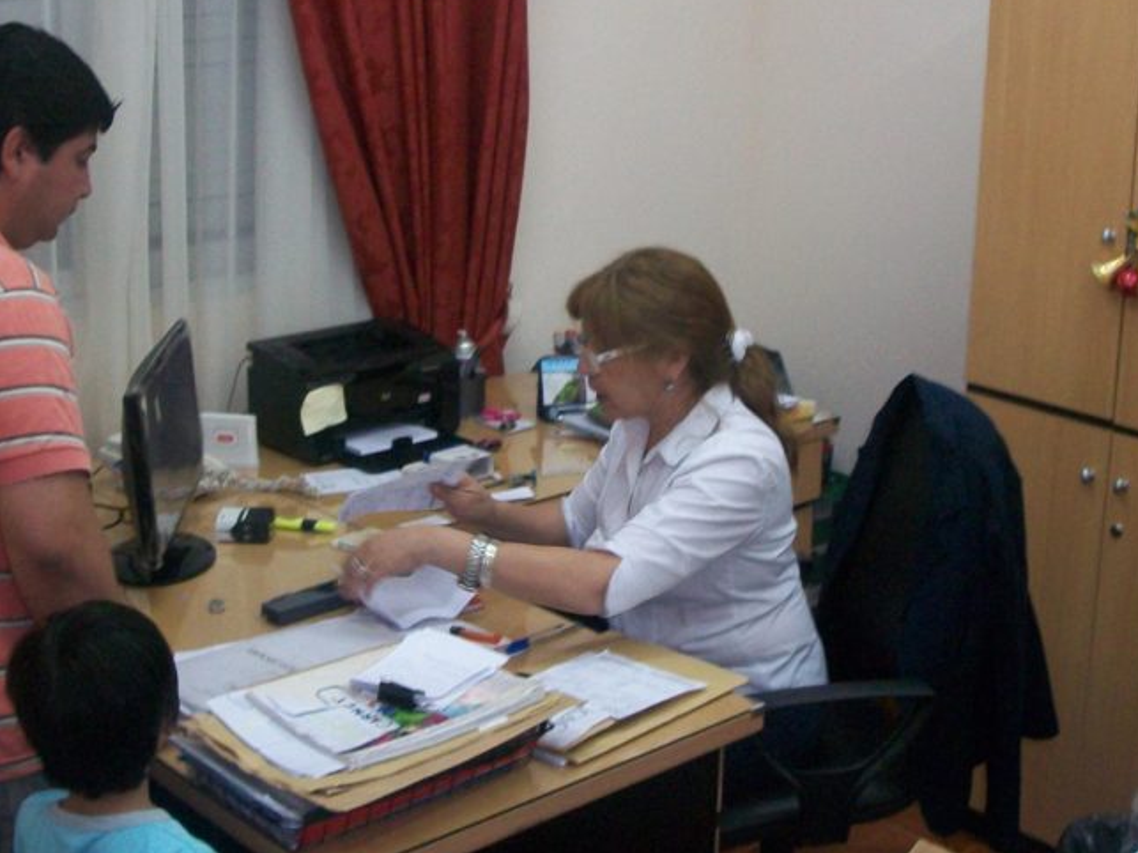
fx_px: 1676
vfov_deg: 28.5
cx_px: 536
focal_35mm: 51
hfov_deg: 37.5
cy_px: 345
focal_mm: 5.7
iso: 160
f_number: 2.9
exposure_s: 1/30
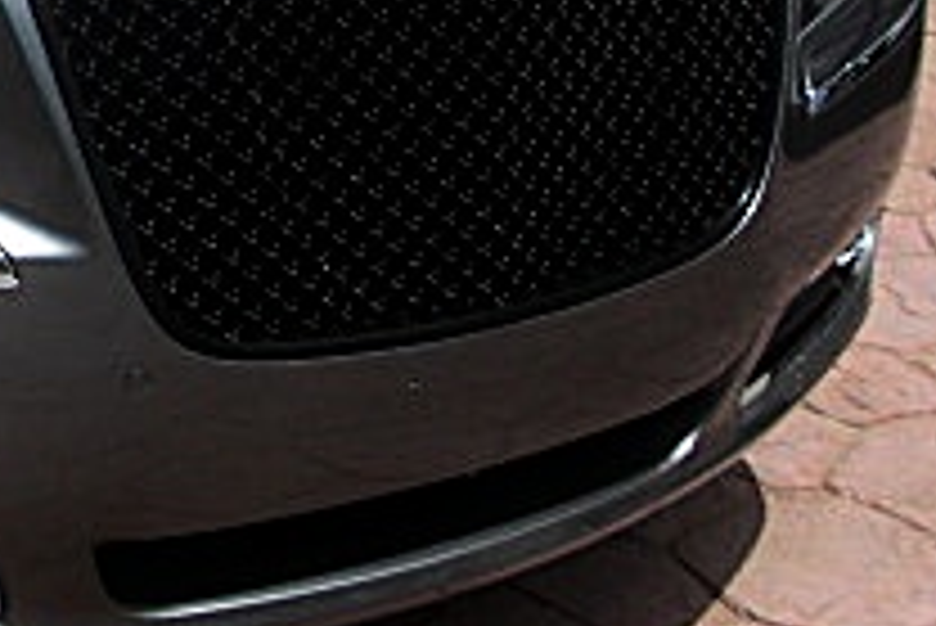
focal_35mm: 115
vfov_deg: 11.8
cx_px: -288
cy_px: -54
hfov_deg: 16.8
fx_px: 2992
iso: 50
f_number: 7.9
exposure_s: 1/160
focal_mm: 6.3
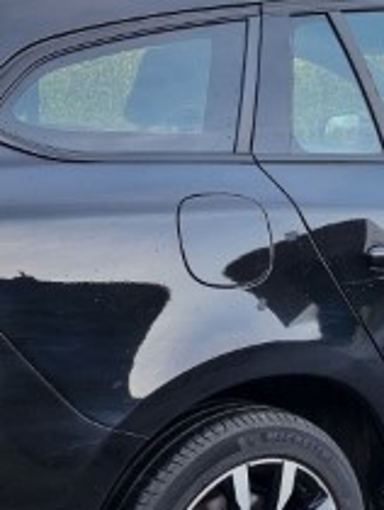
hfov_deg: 20.1
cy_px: 408
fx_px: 1078
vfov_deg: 26.2
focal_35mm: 73
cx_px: 270
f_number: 1.8
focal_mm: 6.7
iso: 50
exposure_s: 1/136
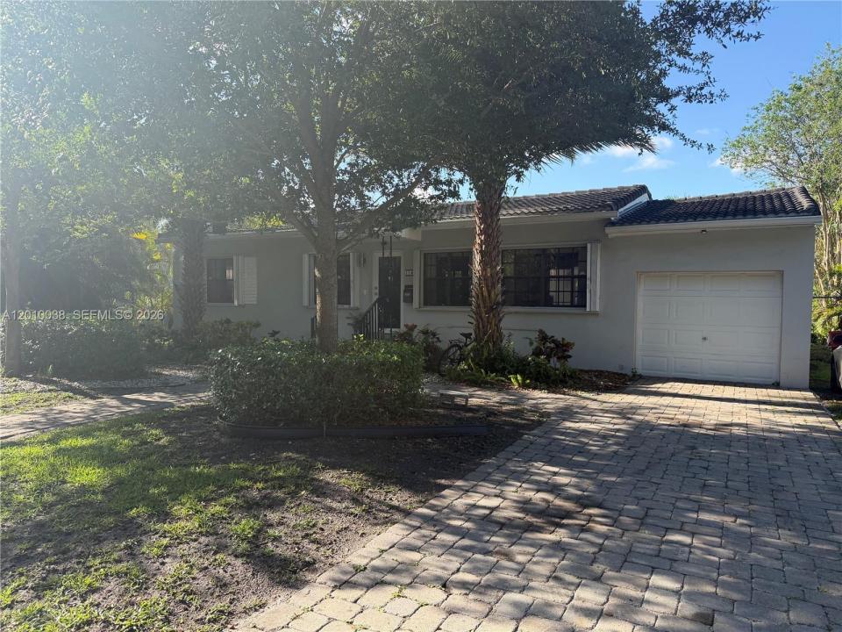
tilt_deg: -2.2
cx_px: 421
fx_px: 584
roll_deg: -0.3
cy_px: 316
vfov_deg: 56.8
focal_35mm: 24
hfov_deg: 71.6
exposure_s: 1/1689
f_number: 1.78
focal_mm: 6.76
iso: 100
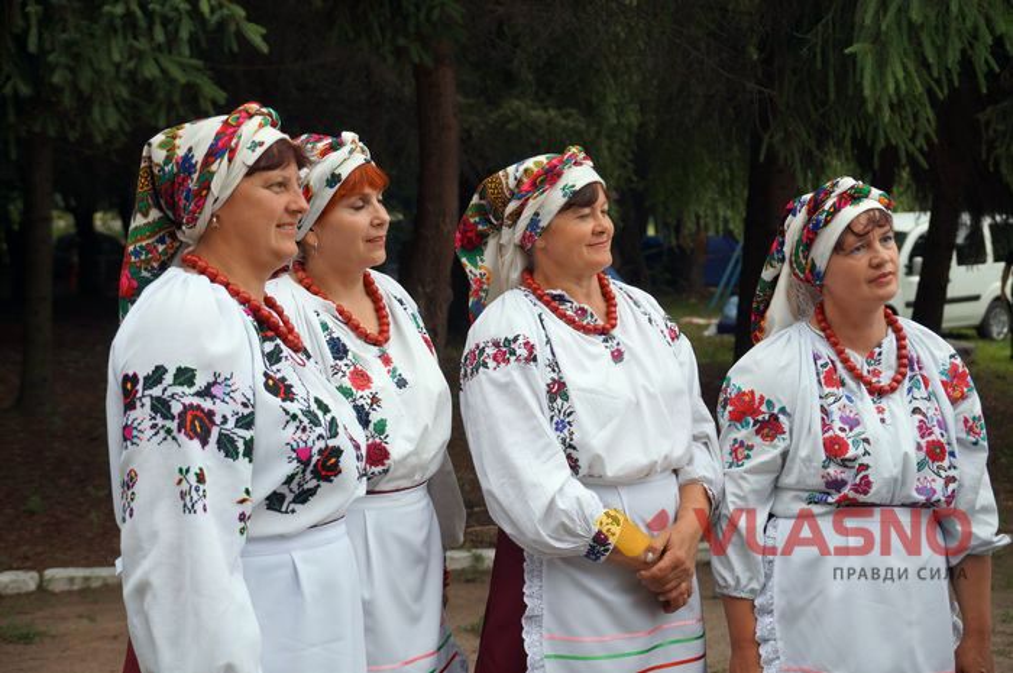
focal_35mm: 60
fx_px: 1686
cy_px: 336
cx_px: 506
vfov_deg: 22.6
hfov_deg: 33.4
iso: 160
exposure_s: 1/160
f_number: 4.5
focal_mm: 40
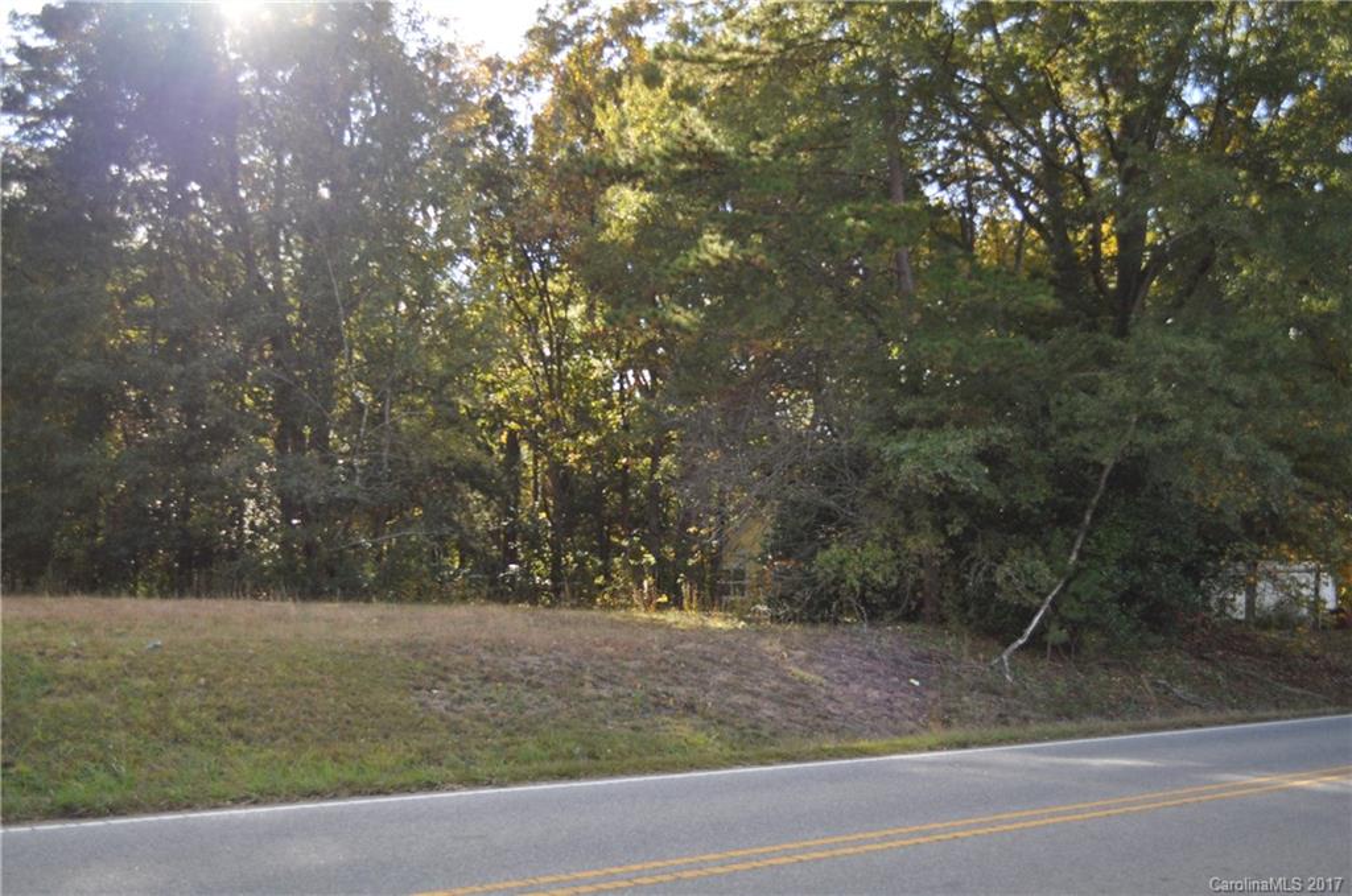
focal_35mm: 36
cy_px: 448
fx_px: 1350
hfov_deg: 53.2
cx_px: 676
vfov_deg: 36.7
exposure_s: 1/1000
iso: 720
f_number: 4
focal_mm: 24
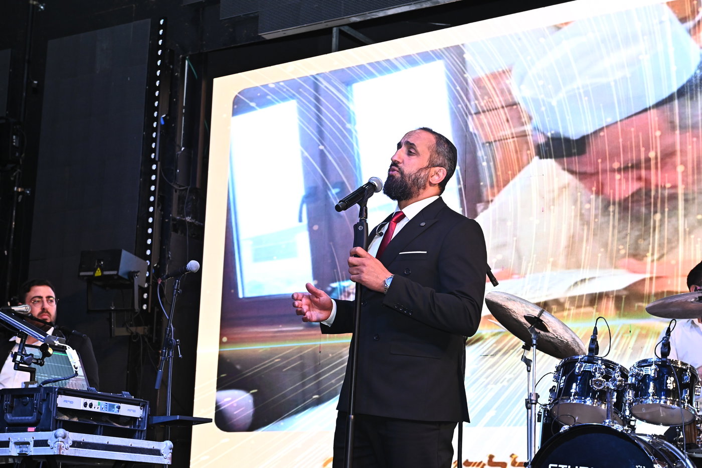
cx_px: 351
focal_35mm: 70
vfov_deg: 19.5
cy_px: 234
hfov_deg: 28.8
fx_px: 1365
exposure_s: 1/125
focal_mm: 70
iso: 2500
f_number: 7.1
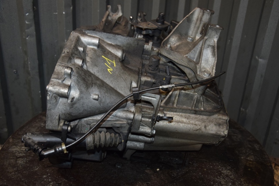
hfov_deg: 53.2
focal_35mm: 36
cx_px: 140
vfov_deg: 36.8
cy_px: 93
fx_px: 279
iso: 800
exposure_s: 1/60
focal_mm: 24
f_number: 5
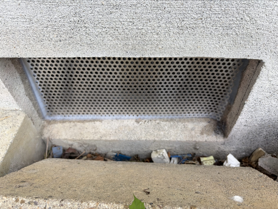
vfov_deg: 53.1
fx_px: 209
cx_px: 139
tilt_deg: -44.9
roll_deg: +1.1
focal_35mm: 26
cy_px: 104
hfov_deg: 67.3
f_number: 1.6
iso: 32
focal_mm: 5.96
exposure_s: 1/161
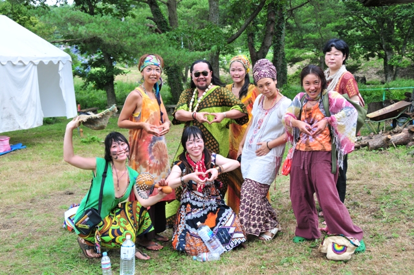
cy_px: 138
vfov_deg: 31.8
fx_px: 482
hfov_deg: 46.5
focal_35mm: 42
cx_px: 207
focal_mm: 28
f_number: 6.3
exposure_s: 1/160
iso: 250
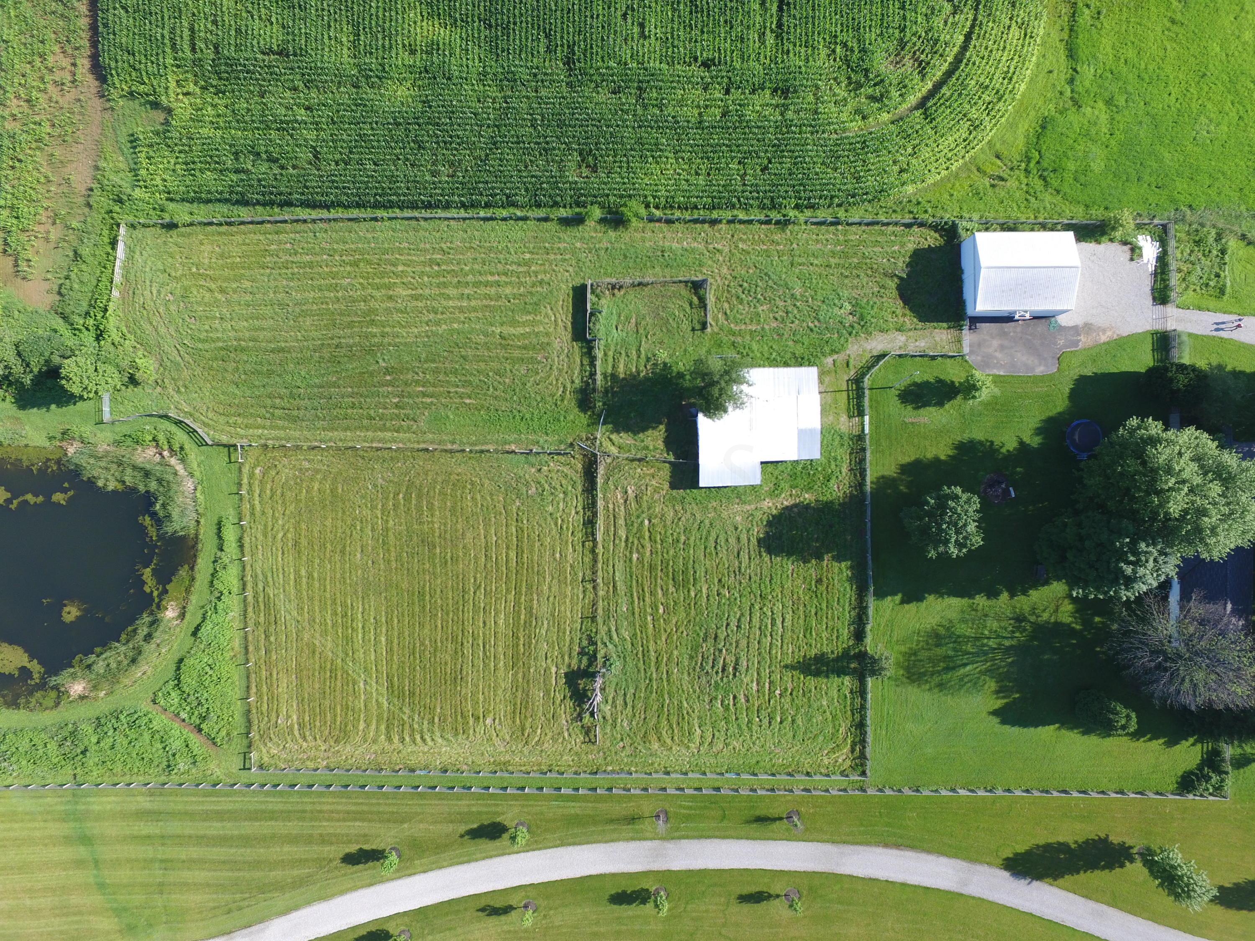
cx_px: 628
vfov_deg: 66.0
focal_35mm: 20
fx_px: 725
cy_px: 470
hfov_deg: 81.7
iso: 100
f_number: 2.8
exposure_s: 1/343
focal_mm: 3.61
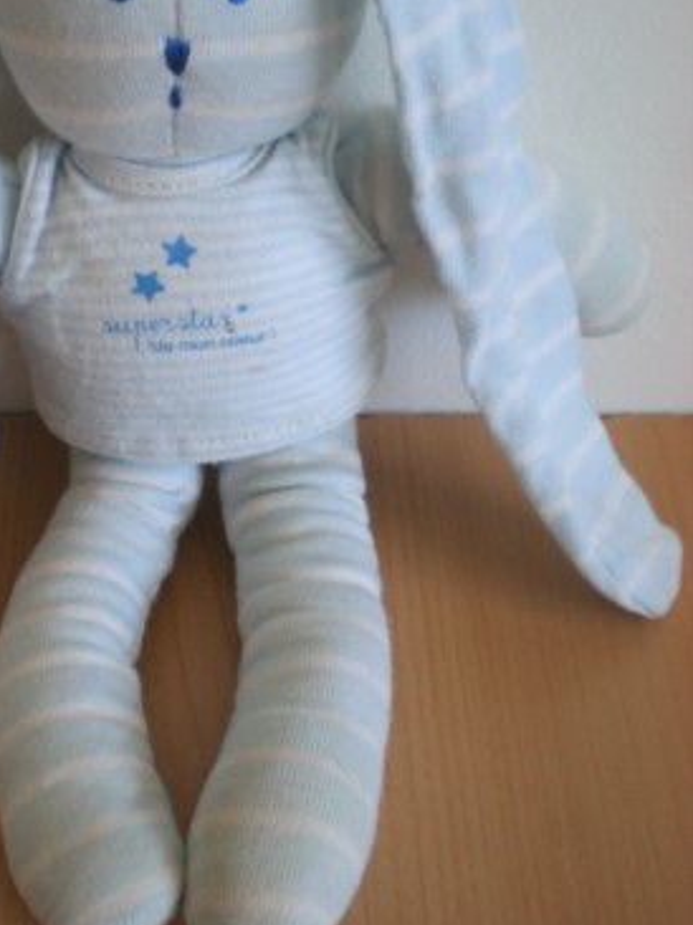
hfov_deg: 26.8
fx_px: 1443
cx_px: 205
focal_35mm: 54
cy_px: 389
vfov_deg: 35.5
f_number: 3.1
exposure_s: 1/59.2
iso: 140
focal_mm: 6.3
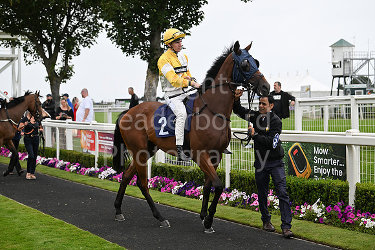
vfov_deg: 19.5
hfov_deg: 28.8
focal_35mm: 70
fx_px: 729
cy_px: 125
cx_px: 188
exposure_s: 1/1600
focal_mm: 70
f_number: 4
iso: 1000
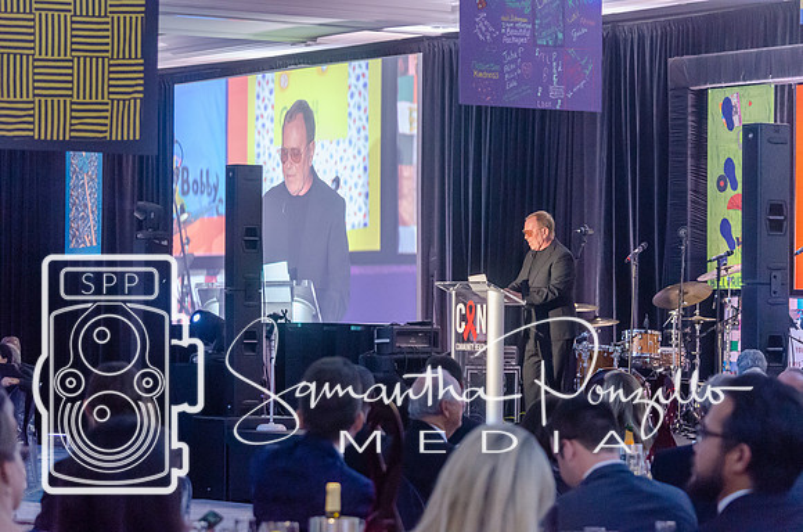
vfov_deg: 10.6
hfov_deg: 15.9
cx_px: 402
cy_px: 266
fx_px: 2871
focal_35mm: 129
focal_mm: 86
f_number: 4.5
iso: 2800
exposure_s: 1/30
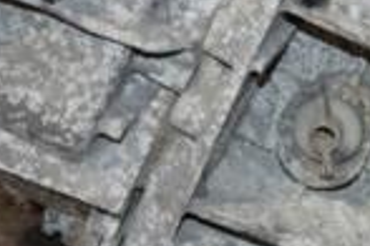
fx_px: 1634
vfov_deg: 8.5
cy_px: -95
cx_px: 352
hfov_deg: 12.8
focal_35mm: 159
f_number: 5
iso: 800
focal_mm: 26
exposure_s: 1/60
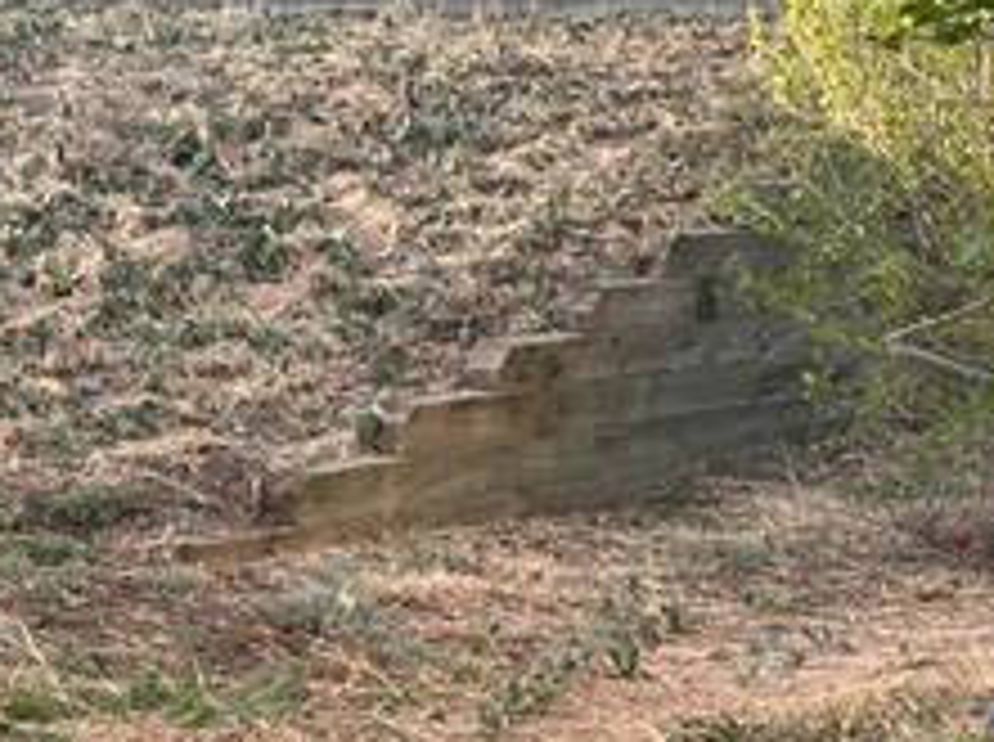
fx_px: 3985
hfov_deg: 14.2
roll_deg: -1.0
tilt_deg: -5.5
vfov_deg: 10.6
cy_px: 479
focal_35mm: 139
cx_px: 738
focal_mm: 6.86
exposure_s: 1/349
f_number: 1.78
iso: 64
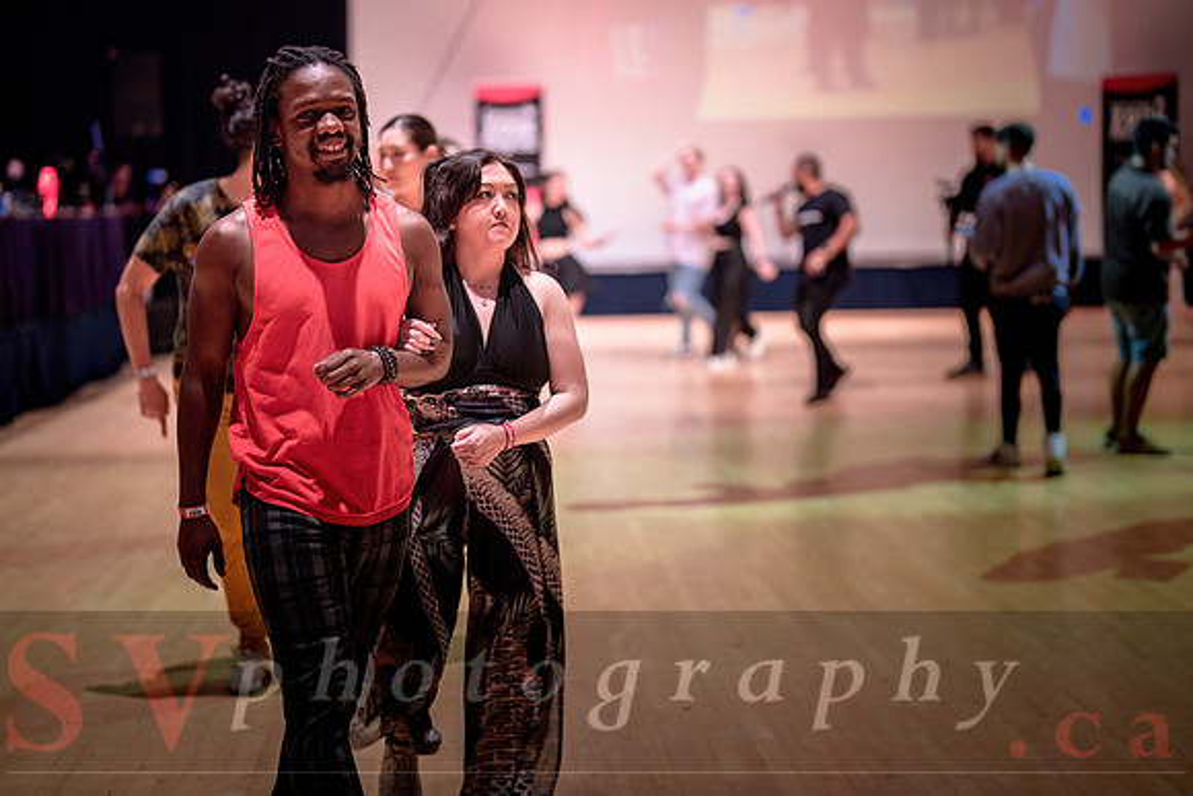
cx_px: 534
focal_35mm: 59
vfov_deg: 23.1
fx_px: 1943
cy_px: 329
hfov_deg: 34.1
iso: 1250
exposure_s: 1/200
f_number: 1.2
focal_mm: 50
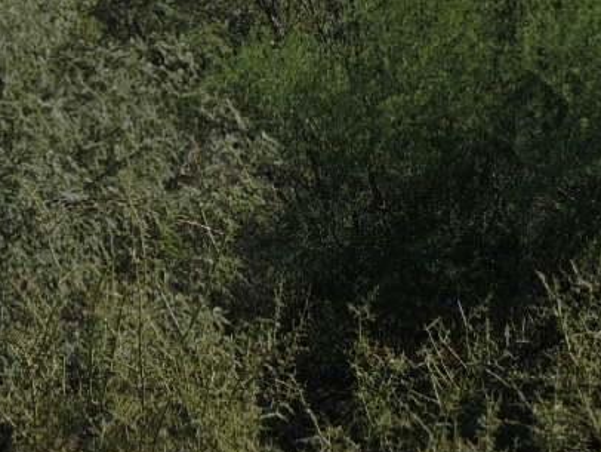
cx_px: 296
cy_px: -393
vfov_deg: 7.3
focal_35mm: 197
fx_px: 3422
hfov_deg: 10.0
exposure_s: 1/1250
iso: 100
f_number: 3.6
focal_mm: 8.9
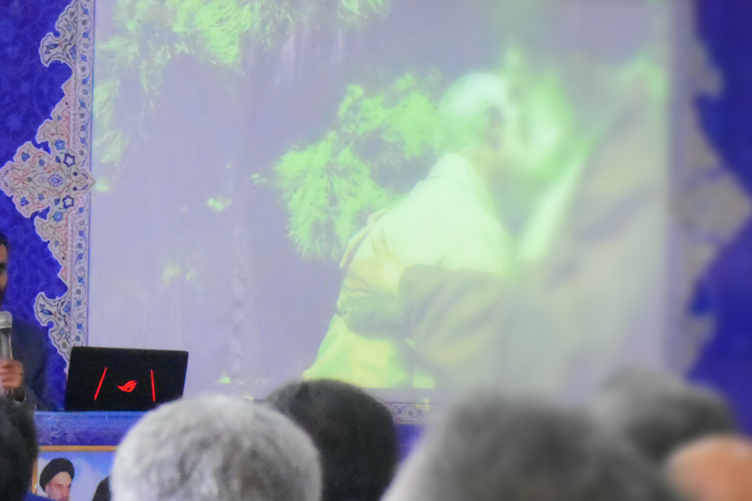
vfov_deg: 6.6
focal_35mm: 209
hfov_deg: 9.8
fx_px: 4366
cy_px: 258
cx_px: 126
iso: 20000
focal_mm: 66
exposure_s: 1/320
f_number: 10
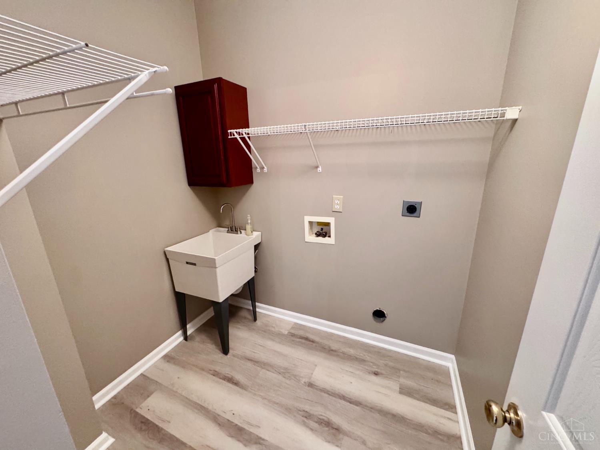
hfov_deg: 102.1
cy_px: 225
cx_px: 300
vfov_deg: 85.7
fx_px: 243
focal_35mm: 14
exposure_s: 1/60
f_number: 2.2
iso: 500
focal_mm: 2.22
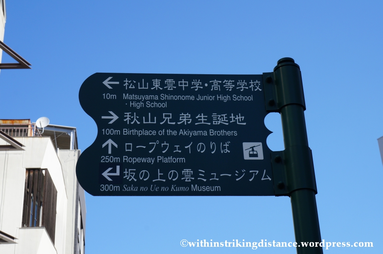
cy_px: 127
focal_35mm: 66
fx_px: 701
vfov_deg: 20.6
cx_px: 192
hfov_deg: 30.5
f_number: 13
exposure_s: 1/200
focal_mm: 44
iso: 200
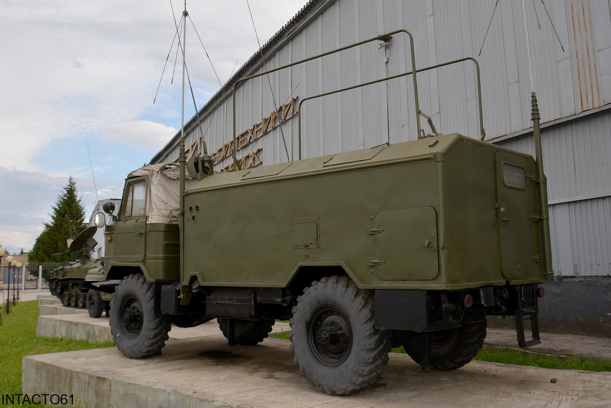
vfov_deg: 48.0
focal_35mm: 27
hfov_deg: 67.4
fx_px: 458
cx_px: 306
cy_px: 204
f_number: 9
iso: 100
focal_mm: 18
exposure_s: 1/200
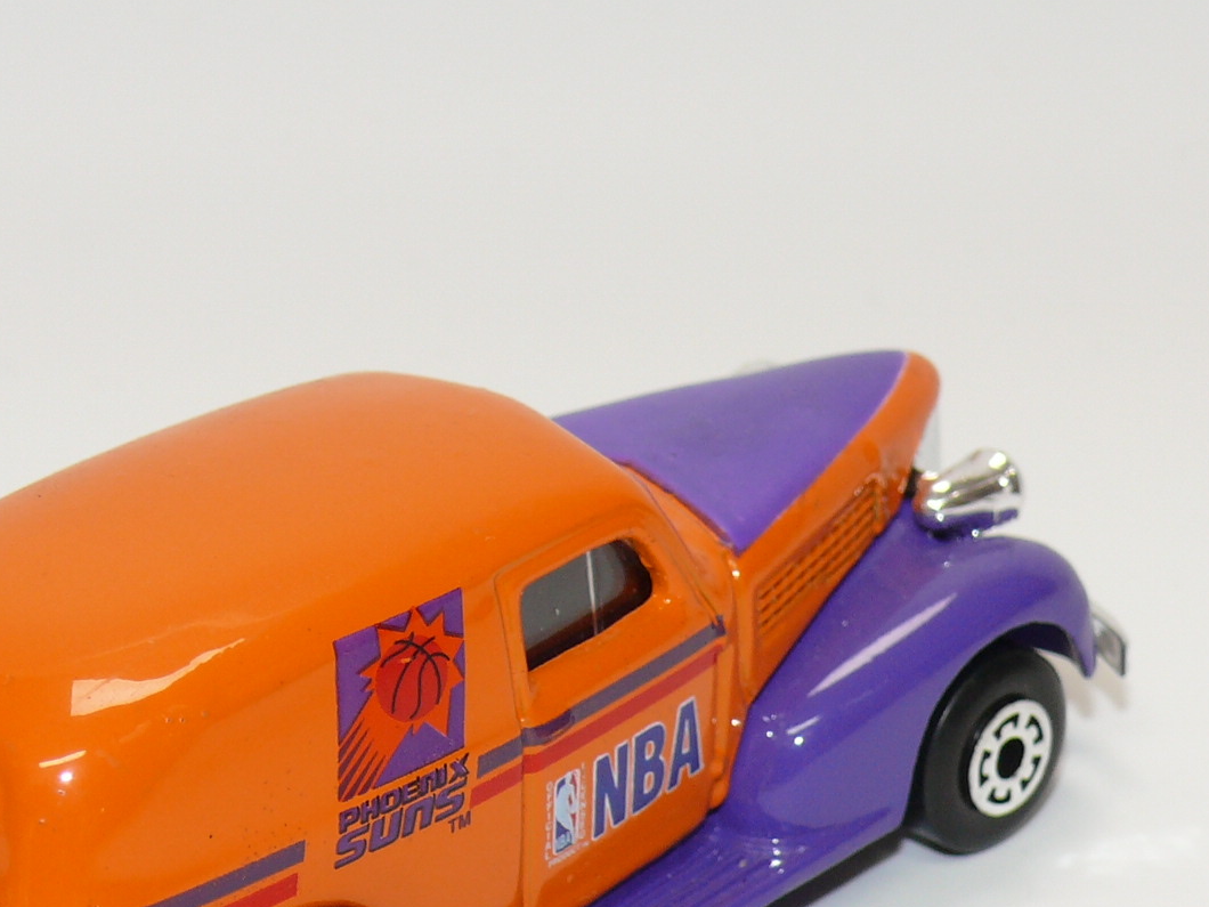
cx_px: 422
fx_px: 5379
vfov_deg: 9.6
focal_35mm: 154
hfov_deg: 12.8
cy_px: 674
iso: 100
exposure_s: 1/30
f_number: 4
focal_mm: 13.4
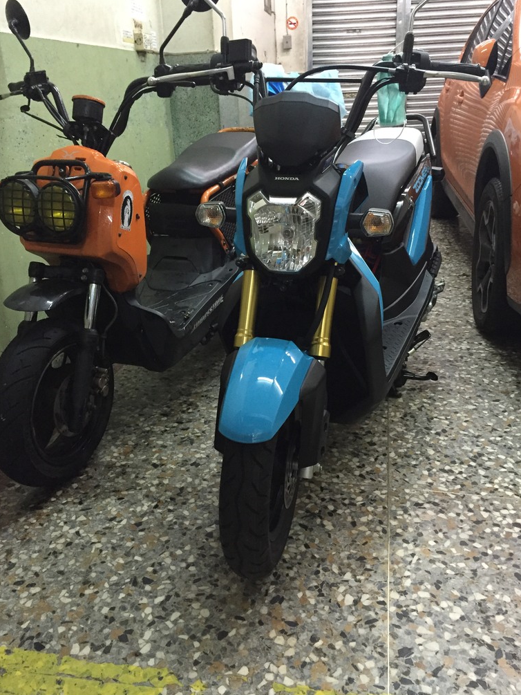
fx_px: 602
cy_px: 338
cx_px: 256
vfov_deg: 59.9
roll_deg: +2.2
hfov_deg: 46.8
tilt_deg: -19.7
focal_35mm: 30
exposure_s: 1/20
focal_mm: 4.15
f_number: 2.2
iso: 250
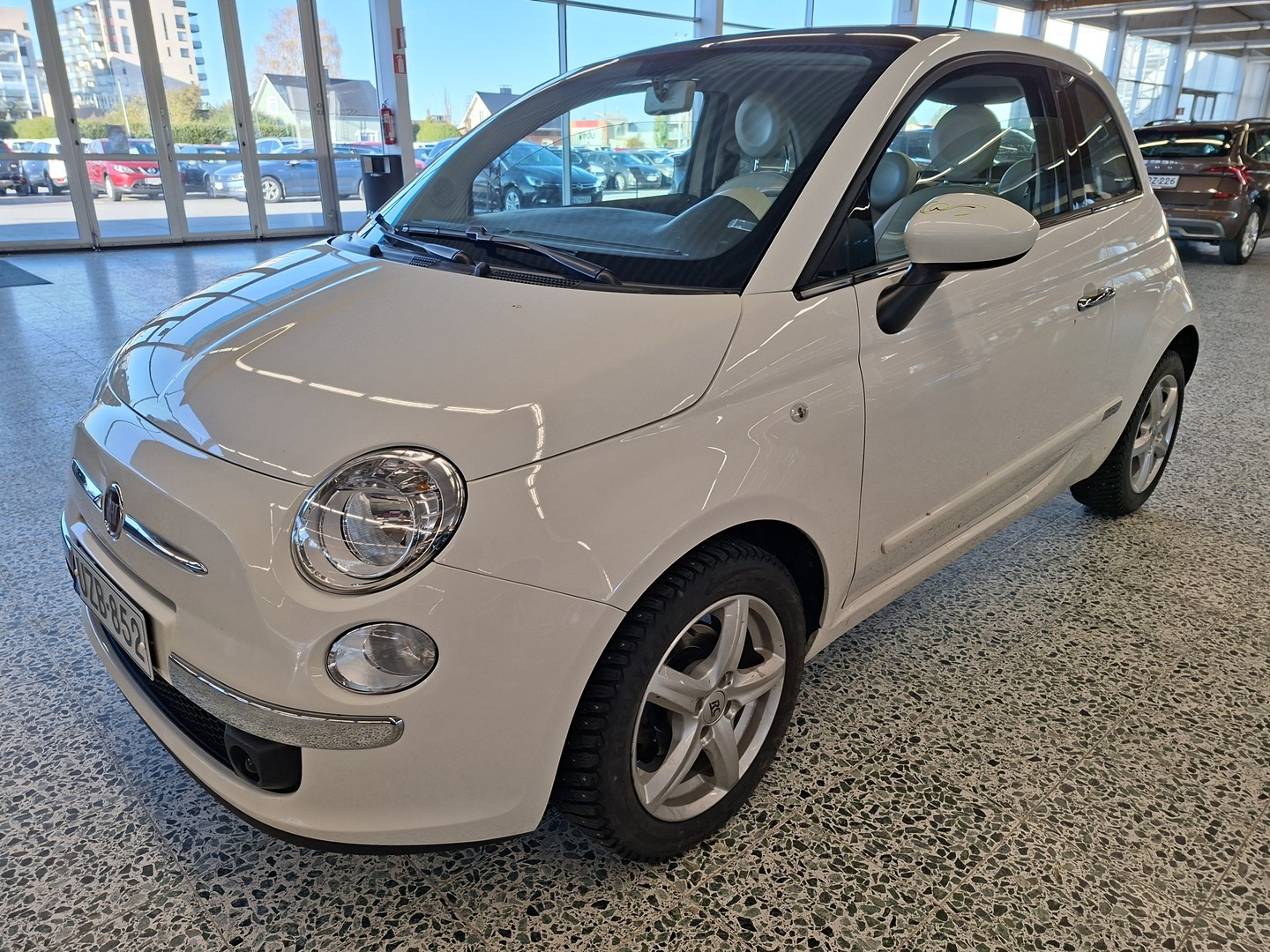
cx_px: 635
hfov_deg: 73.9
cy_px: 476
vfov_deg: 58.9
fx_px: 844
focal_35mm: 23
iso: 50
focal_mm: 5.54
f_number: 1.8
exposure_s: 1/139
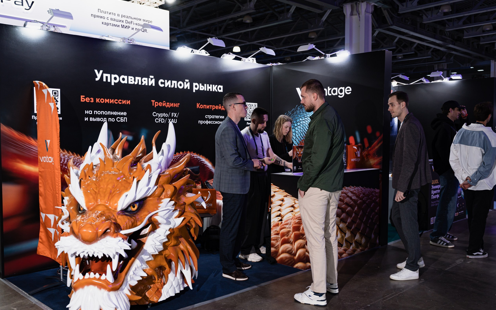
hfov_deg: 56.7
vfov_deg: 37.3
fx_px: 460
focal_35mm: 34
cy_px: 165
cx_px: 251
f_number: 3.5
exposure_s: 1/160
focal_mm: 31
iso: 200
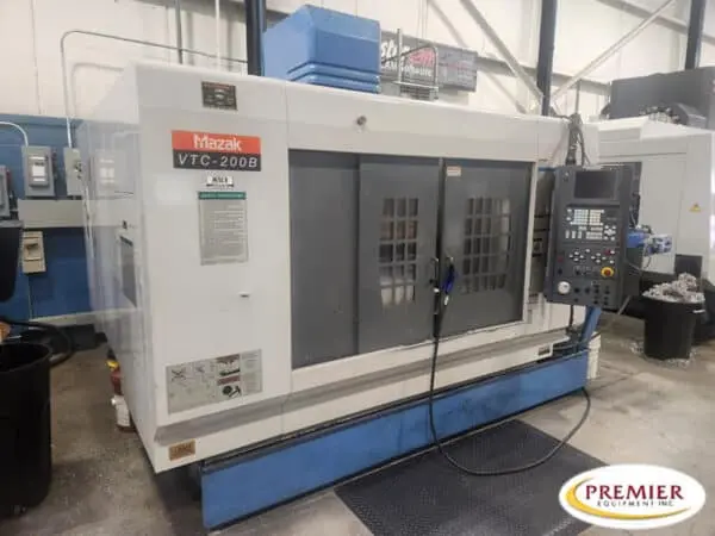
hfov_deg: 73.9
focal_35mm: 23
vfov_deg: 58.9
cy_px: 268
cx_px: 358
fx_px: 475
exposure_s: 1/120
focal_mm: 5.4
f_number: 1.8
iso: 320
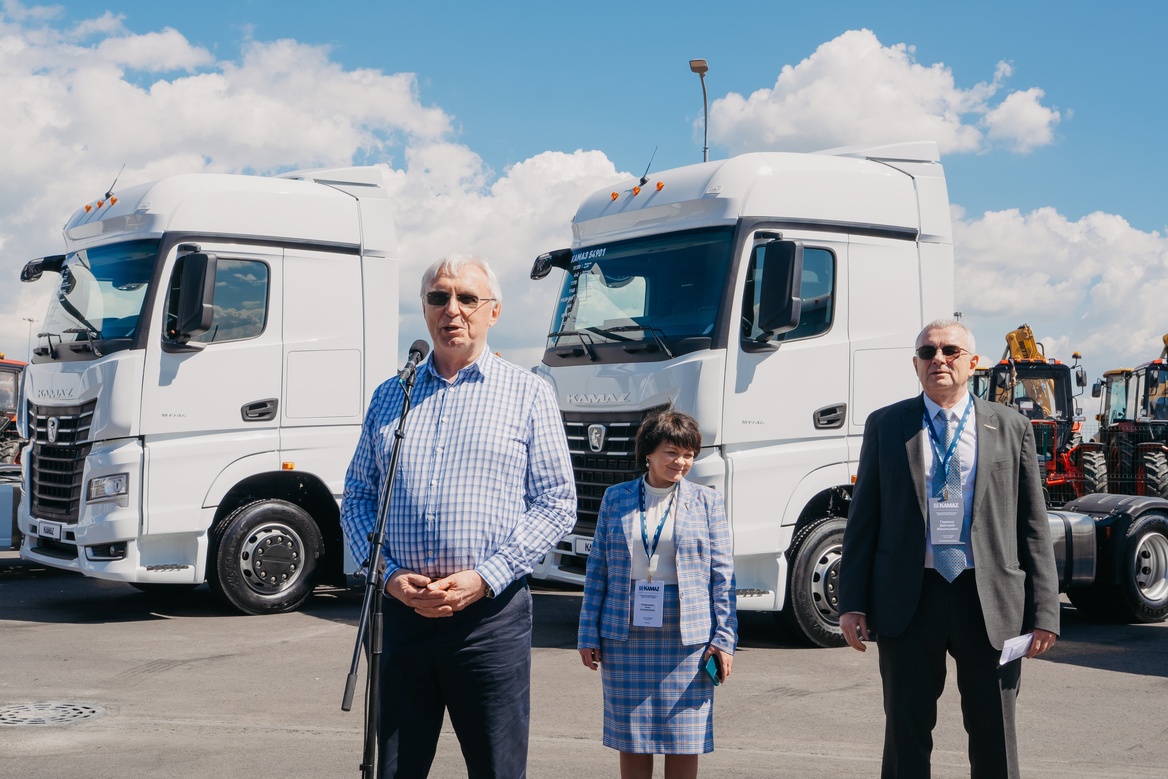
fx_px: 1395
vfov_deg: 31.2
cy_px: 390
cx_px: 584
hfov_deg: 45.4
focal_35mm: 43
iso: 160
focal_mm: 43
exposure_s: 1/125
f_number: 14
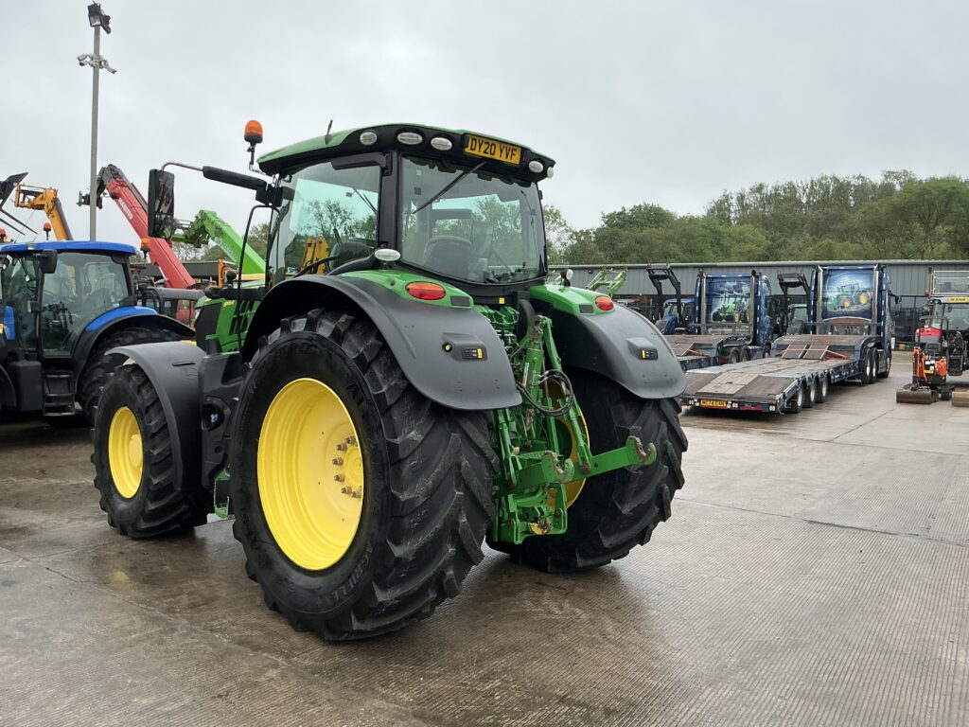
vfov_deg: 49.7
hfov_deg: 63.4
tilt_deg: -0.8
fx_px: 784
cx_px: 484
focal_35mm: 28
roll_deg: -2.9
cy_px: 364
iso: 25
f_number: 1.8
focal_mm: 3
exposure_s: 1/962
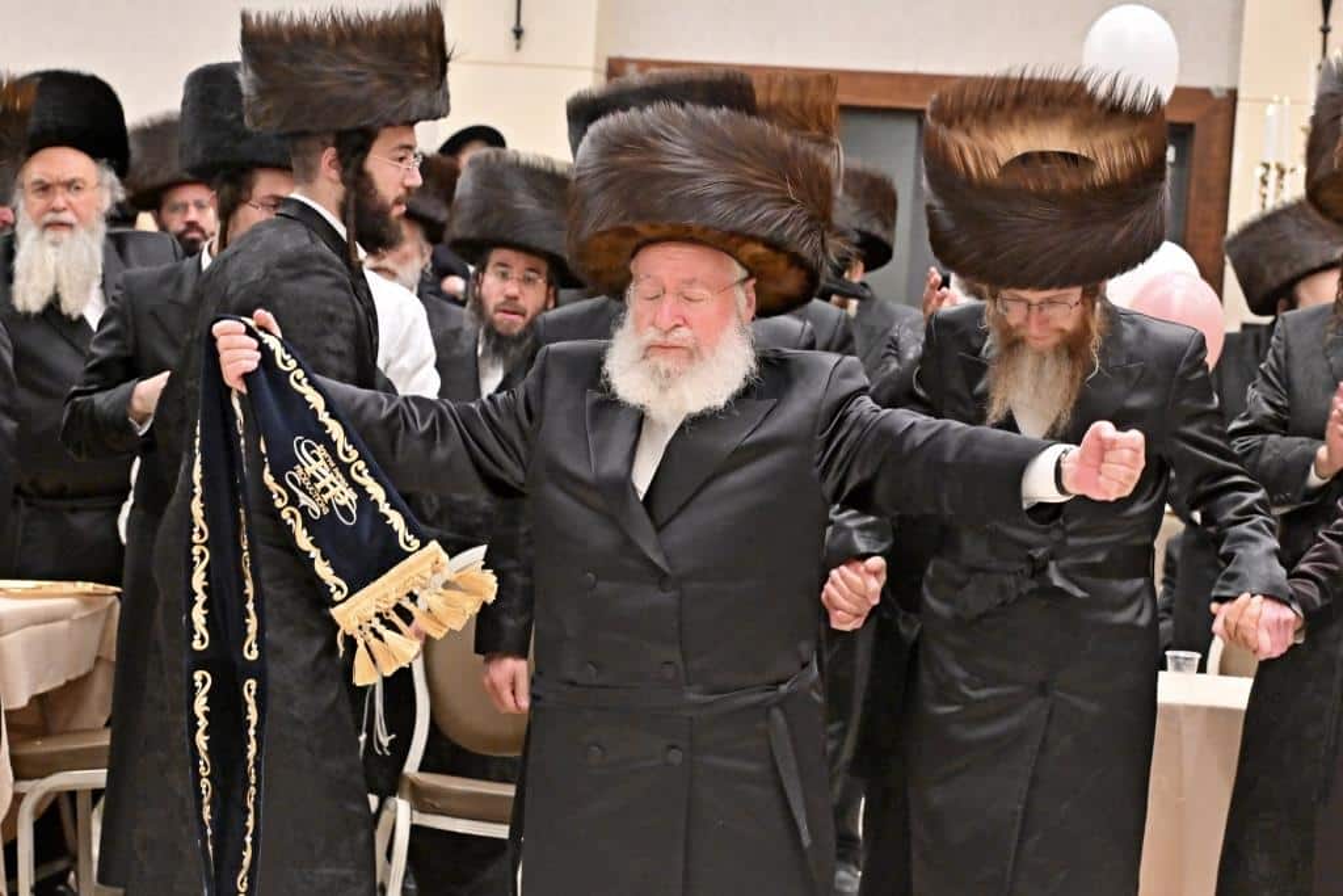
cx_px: 672
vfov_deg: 16.9
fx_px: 3022
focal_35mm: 81
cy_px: 448
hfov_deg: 25.1
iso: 1600
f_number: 4
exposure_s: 1/250
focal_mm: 54
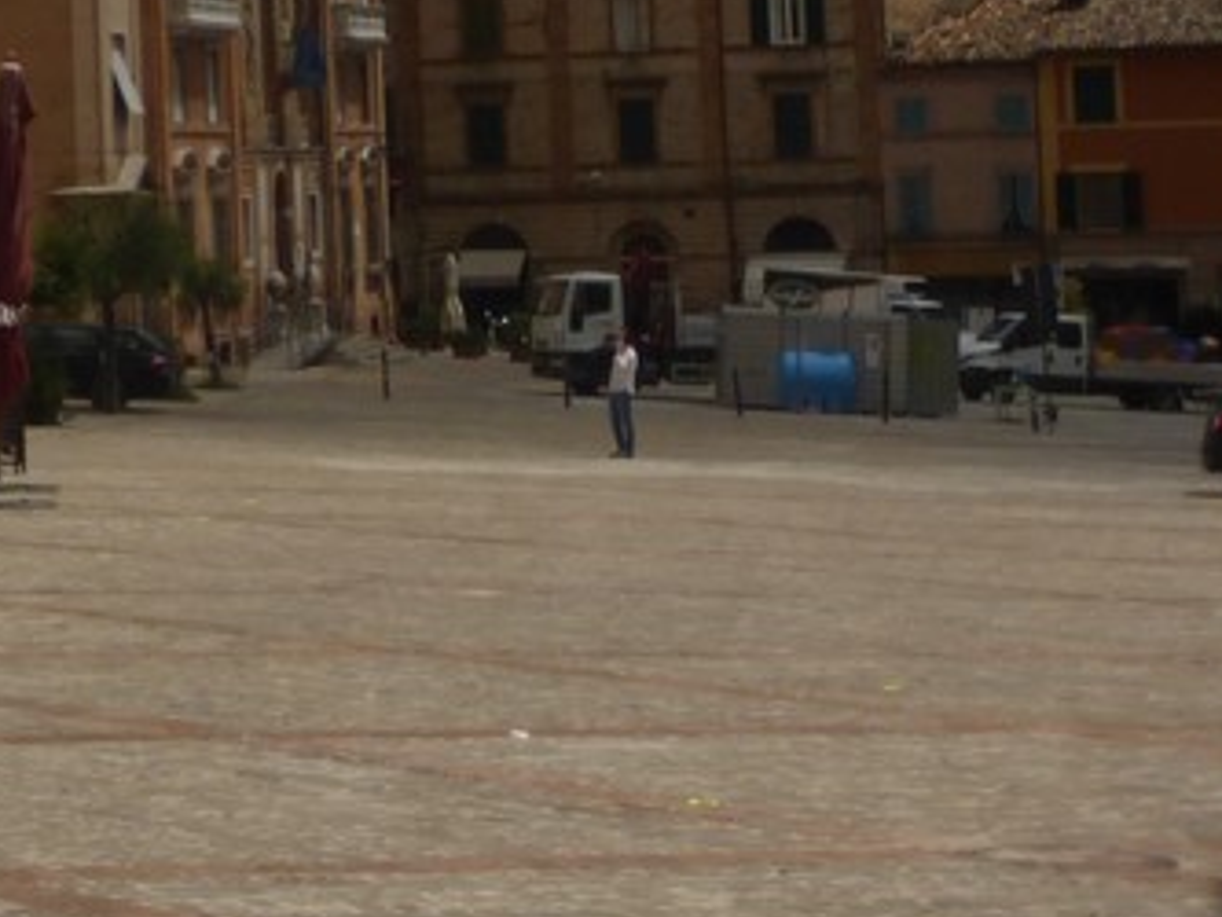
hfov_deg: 14.9
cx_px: -613
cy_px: -205
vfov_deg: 11.8
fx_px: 4344
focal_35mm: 123
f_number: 3.9
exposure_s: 1/1600
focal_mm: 6.9
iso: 100
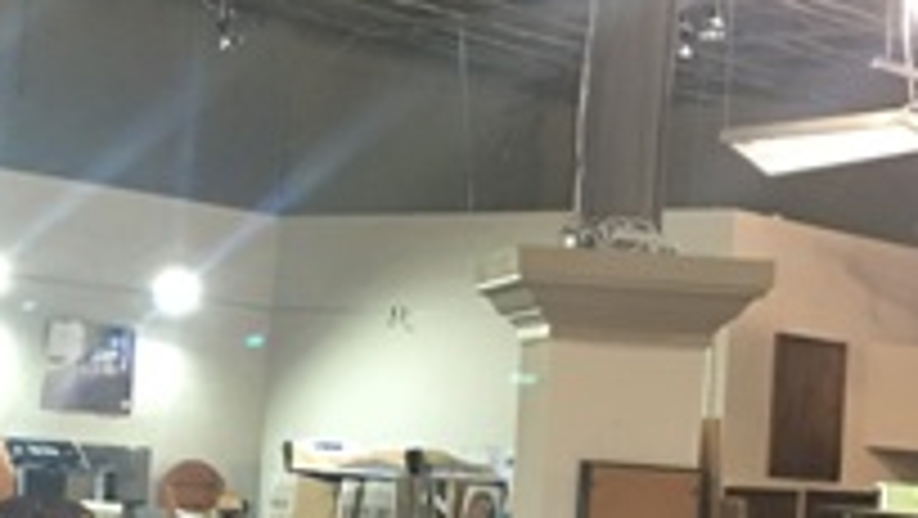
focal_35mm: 99
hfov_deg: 20.9
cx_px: 18
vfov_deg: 12.2
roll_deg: -4.6
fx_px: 2411
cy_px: 347
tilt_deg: +1.6
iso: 100
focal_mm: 4.15
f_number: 2.2
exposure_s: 1/15
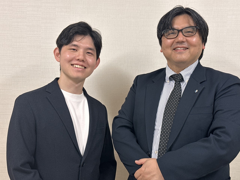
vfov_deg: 30.3
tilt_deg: -3.0
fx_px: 333
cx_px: 120
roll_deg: -1.2
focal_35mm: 48
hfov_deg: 39.7
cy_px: 90
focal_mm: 6.86
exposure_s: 1/60
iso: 125
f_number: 1.78
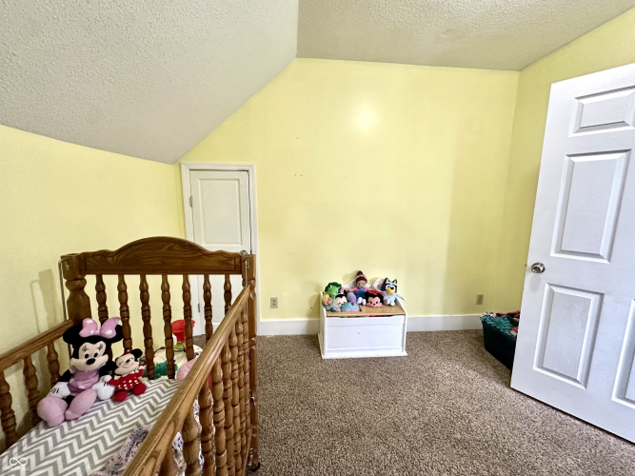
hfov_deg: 102.1
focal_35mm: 14
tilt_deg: -7.3
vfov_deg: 85.7
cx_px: 318
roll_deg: +0.5
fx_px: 257
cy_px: 238
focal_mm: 2.22
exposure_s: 1/69
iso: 320
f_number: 2.2
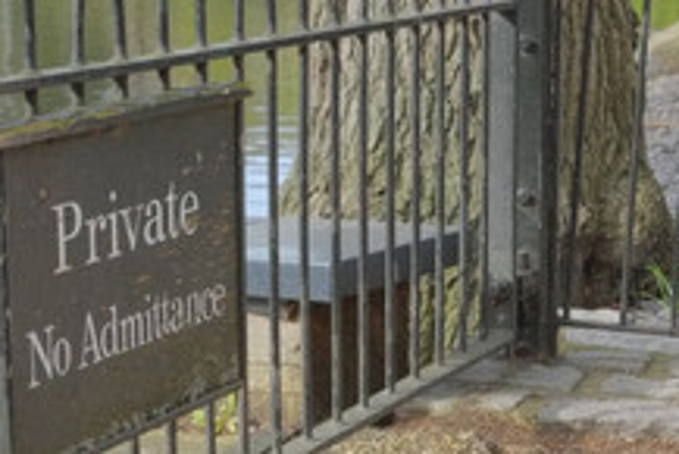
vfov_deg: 11.3
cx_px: 876
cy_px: 95
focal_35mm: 121
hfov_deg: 16.1
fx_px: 2284
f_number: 4.5
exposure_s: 1/4000
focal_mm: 27
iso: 3200
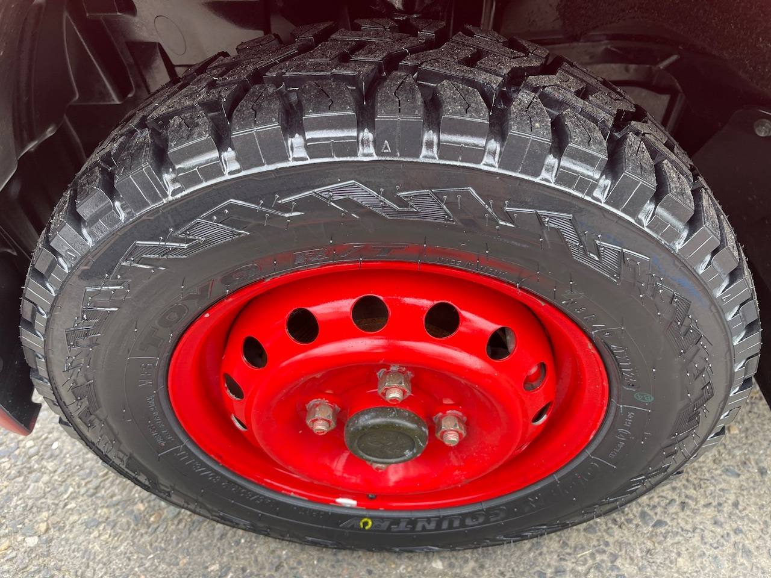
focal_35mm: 25
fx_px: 557
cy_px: 289
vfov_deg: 54.9
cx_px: 386
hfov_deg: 69.4
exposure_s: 1/121
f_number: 1.6
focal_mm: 5.1
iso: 50
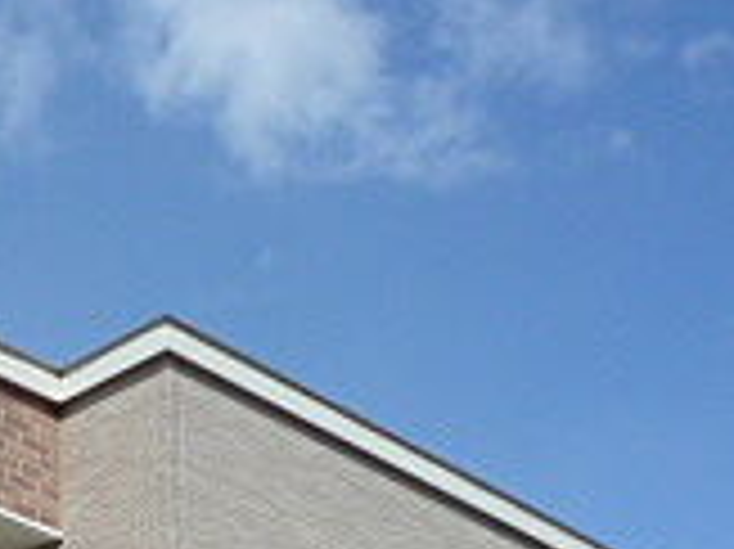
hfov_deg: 19.2
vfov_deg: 13.9
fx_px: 2076
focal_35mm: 98
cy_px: 886
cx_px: -90
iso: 100
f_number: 5.6
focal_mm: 4.4
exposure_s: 1/800
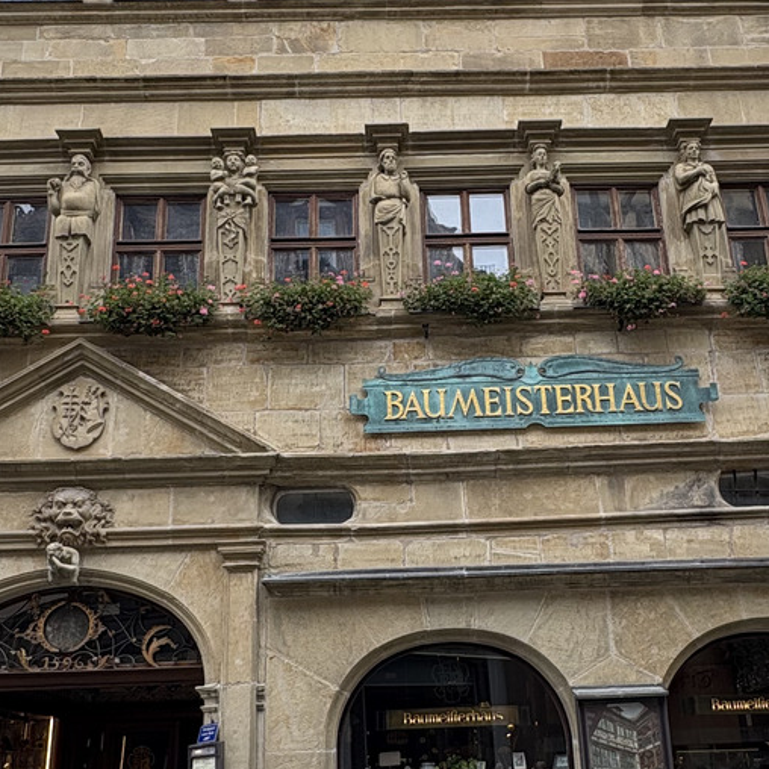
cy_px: 421
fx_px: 980
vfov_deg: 42.8
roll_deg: +1.4
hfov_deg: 42.8
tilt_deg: +21.2
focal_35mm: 39
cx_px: 421
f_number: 2.2
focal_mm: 2.22
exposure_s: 1/198
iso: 40
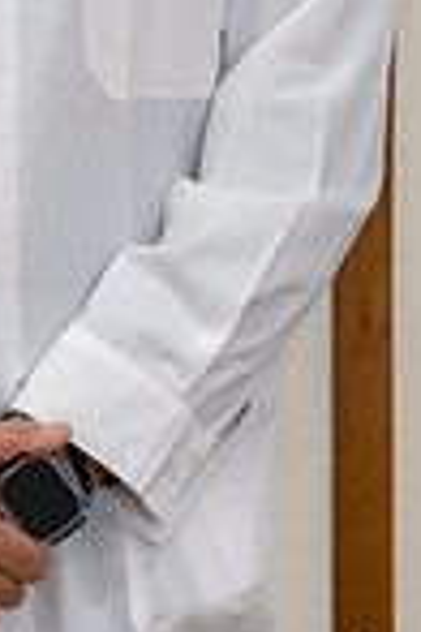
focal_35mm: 313
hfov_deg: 4.4
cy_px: -241
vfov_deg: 6.5
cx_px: -112
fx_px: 5490
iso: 5000
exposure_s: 1/80
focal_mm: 102
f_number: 4
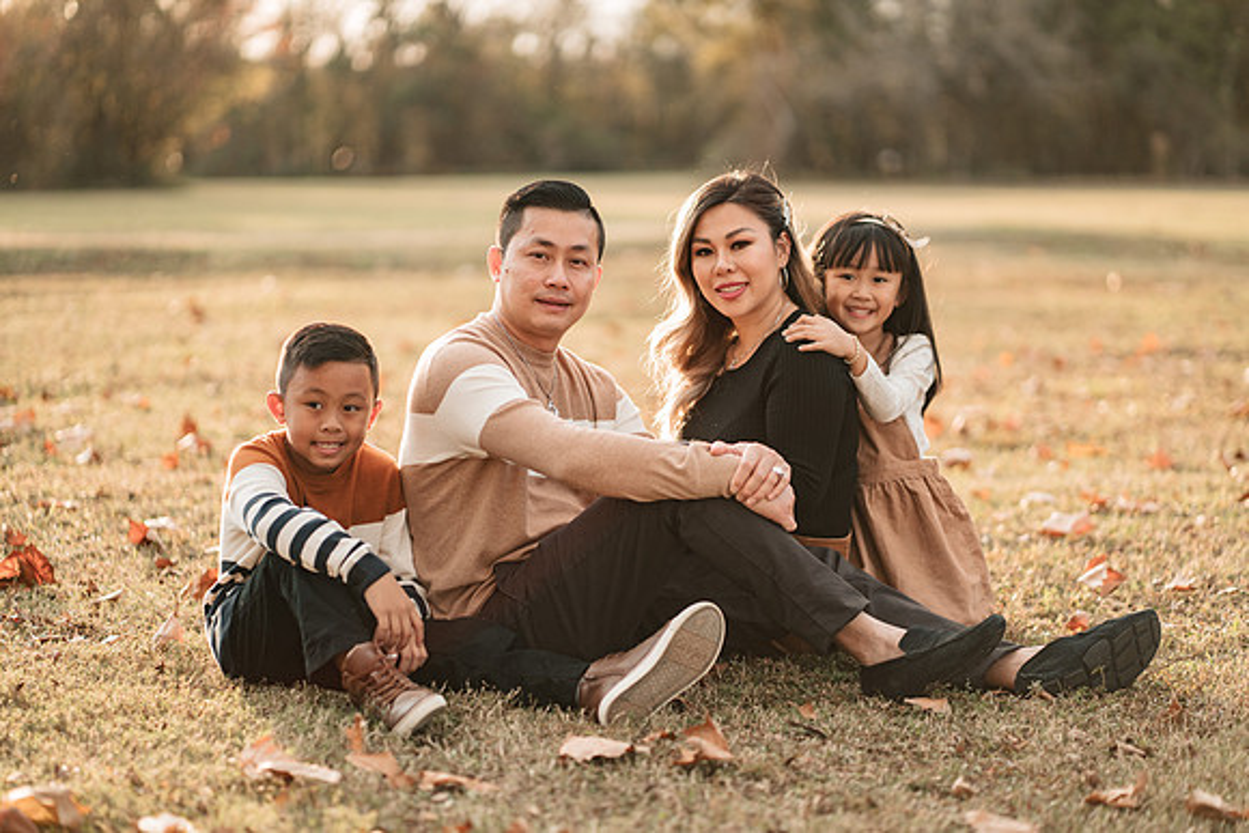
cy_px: 416
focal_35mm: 85
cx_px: 624
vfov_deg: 16.1
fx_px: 2950
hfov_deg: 23.9
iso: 500
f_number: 1.8
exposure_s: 1/1250
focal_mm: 85
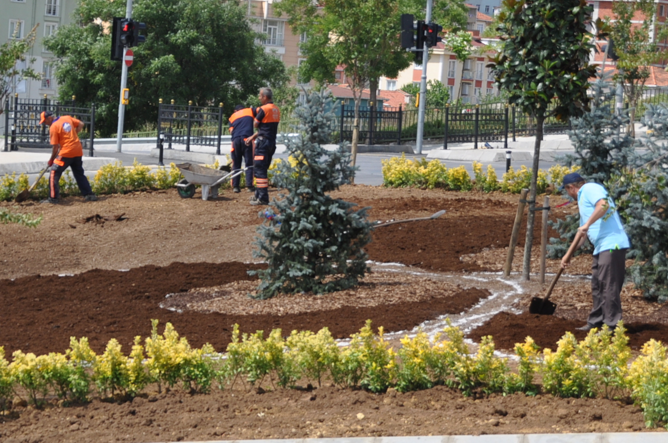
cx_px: 149
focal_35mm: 163
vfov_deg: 8.4
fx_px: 3020
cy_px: 163
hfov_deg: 12.6
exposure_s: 1/500
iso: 200
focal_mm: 60
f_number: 5.6
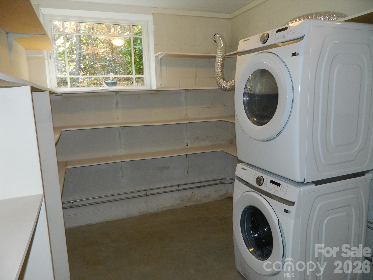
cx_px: 186
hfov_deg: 69.4
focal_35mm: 25
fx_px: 269
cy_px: 140
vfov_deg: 54.9
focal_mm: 4.5
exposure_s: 1/30
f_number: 3.1
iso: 200
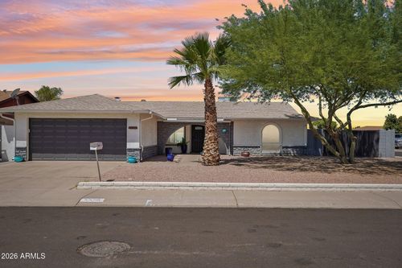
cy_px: 134
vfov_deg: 44.2
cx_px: 201
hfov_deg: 62.8
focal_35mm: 30
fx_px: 329
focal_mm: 29.5
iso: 400
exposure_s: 1/1000
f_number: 9
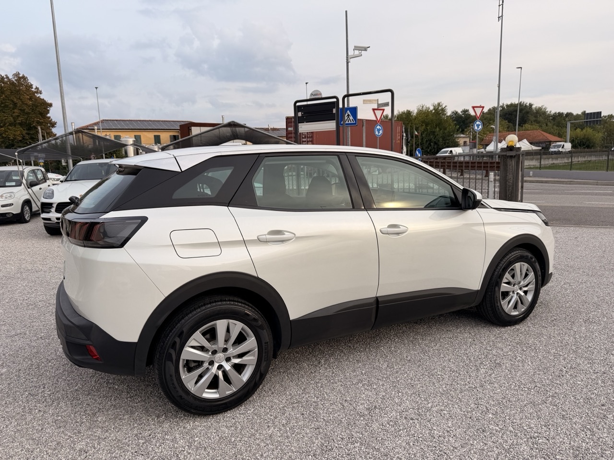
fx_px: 426
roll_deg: +2.4
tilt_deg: -9.0
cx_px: 307
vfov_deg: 56.8
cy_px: 230
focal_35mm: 24
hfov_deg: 71.6
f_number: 1.78
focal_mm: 6.76
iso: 80
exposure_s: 1/1855
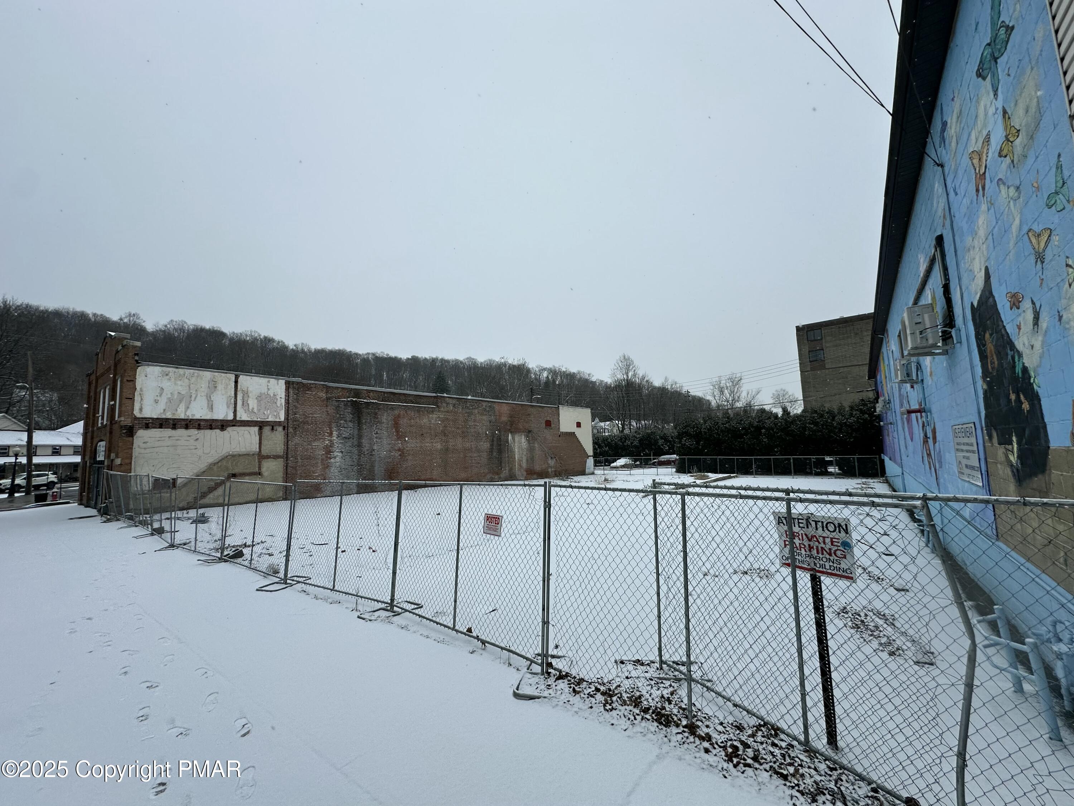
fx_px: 434
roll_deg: +1.9
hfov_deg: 102.1
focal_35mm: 14
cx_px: 537
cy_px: 403
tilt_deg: +6.1
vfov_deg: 85.7
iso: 50
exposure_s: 1/917
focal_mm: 2.22
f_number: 2.2
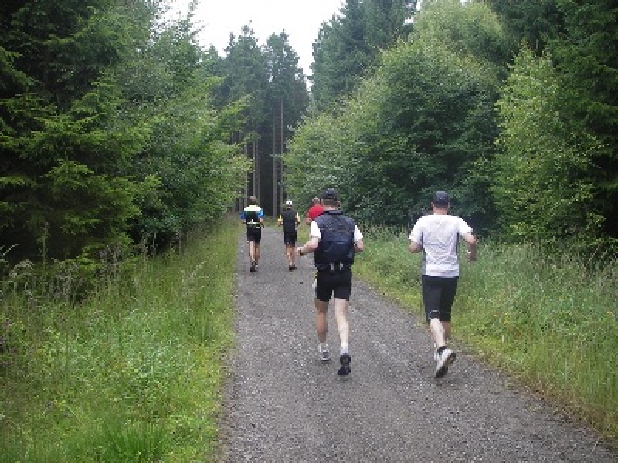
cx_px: 309
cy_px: 232
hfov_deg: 49.0
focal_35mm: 38
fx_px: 678
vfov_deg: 37.7
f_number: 3.3
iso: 50
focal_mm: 6.3
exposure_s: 1/80
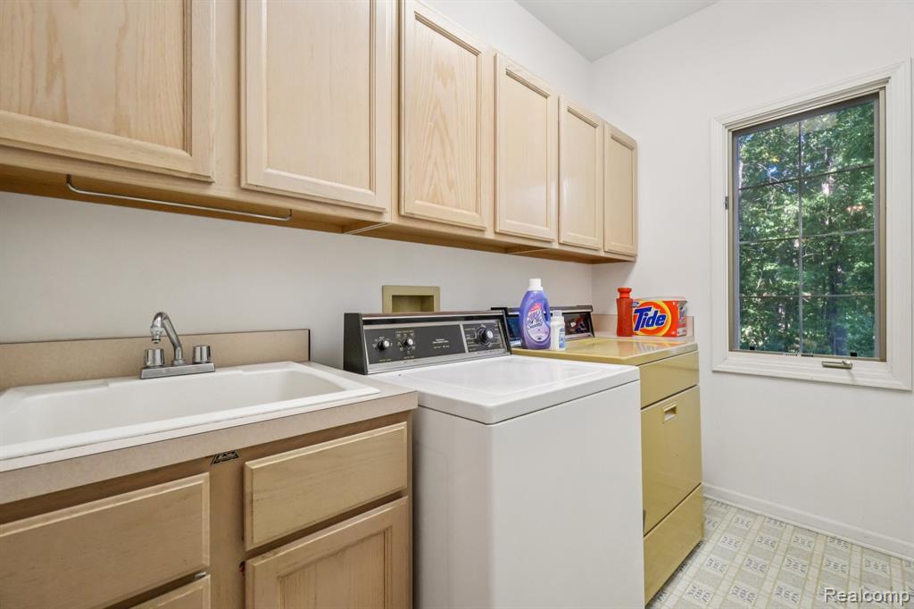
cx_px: 457
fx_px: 381
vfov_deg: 77.3
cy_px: 304
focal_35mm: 15
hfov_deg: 100.4
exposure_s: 1/30
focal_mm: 10
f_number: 8
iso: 1000
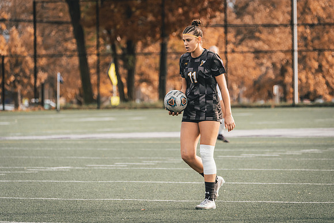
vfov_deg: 4.3
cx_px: 192
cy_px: 104
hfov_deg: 6.5
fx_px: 2961
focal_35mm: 319
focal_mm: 277
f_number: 6.3
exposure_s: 1/800
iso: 800
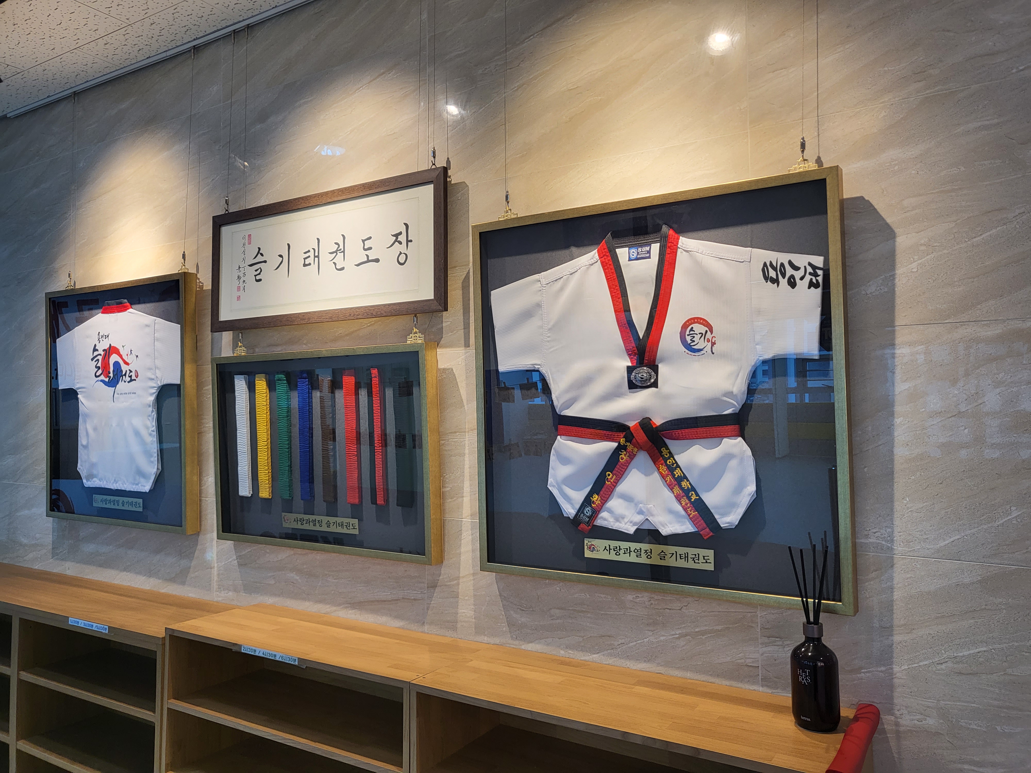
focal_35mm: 26
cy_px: 386
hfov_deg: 67.3
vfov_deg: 53.1
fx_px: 774
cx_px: 516
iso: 50
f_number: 1.8
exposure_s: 1/120
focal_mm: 4.25
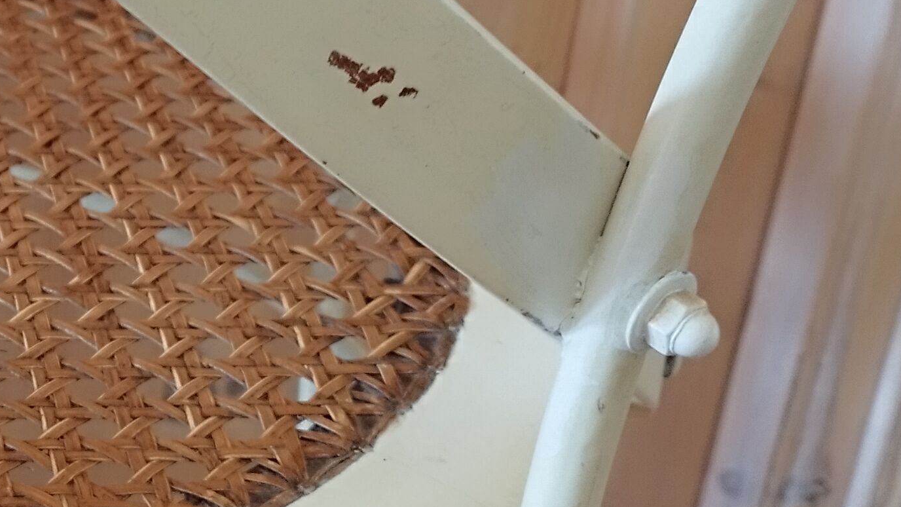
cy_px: -16
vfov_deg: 15.6
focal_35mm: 76
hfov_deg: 24.3
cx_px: -280
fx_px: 1816
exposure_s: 1/50
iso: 610
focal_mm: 5.89
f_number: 1.89
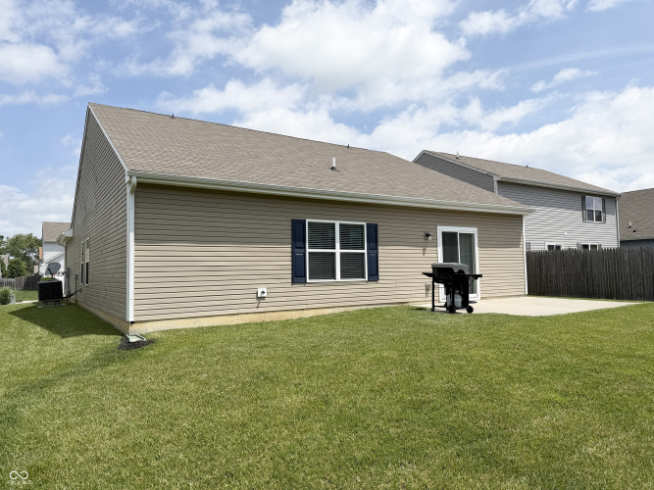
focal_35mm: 24
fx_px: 453
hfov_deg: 71.6
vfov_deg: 56.8
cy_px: 245
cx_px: 327
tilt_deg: +3.9
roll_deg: +1.4
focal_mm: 6.76
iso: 80
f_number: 1.78
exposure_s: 1/8130
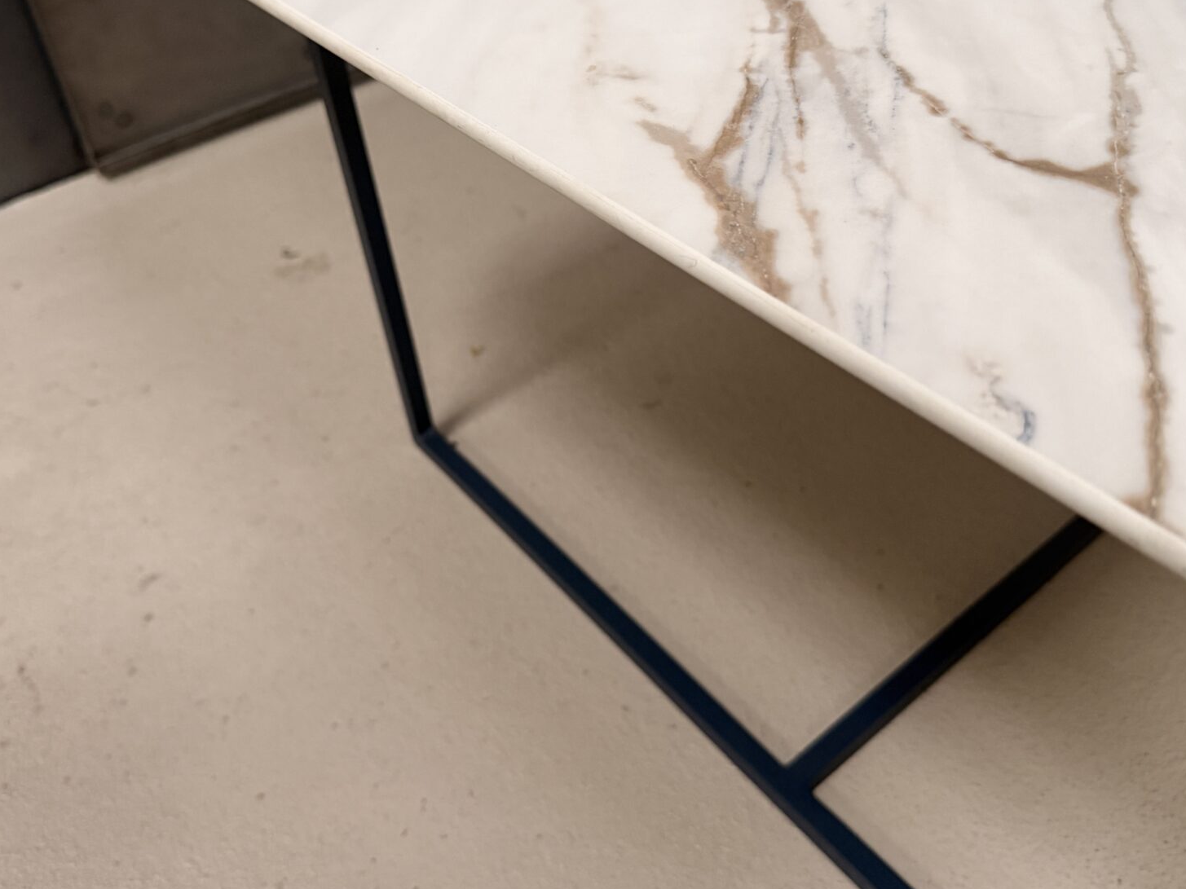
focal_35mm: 33
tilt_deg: -38.5
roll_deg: +5.5
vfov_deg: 42.5
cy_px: 317
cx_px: 602
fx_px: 1131
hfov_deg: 55.4
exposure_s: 1/60
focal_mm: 6.76
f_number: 1.78
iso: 500
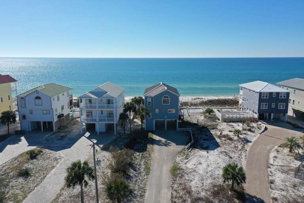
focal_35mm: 28
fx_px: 236
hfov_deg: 65.5
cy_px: 102
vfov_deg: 46.4
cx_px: 152
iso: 100
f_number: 6.3
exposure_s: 1/640
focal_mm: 10.26
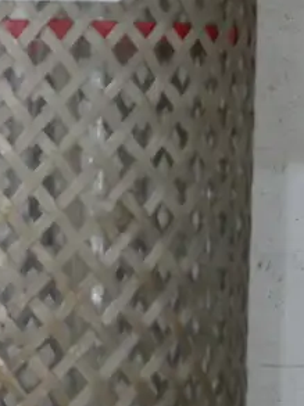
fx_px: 2547
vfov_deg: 9.1
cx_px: 33
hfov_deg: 6.8
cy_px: 100
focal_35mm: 217
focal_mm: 31
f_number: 5.4
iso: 3200
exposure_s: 1/50
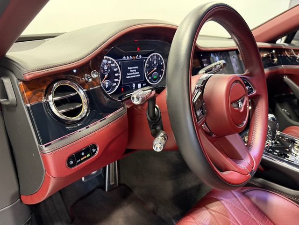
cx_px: 150
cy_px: 112
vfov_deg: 56.8
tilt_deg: -20.8
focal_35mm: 24
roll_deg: -1.4
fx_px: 207
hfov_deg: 71.6
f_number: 1.78
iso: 320
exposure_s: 1/60
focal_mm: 6.76
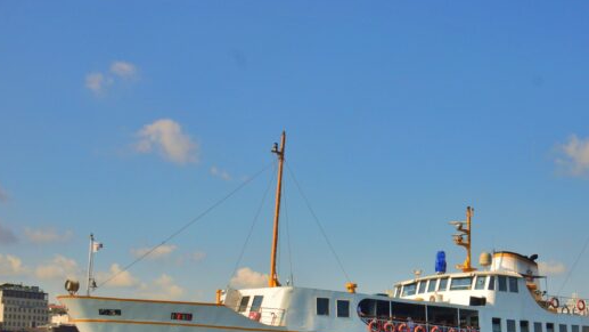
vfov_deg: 21.2
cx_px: 426
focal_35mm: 56
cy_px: 271
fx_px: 875
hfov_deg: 36.5
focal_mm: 24
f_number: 10
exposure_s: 1/250
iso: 400
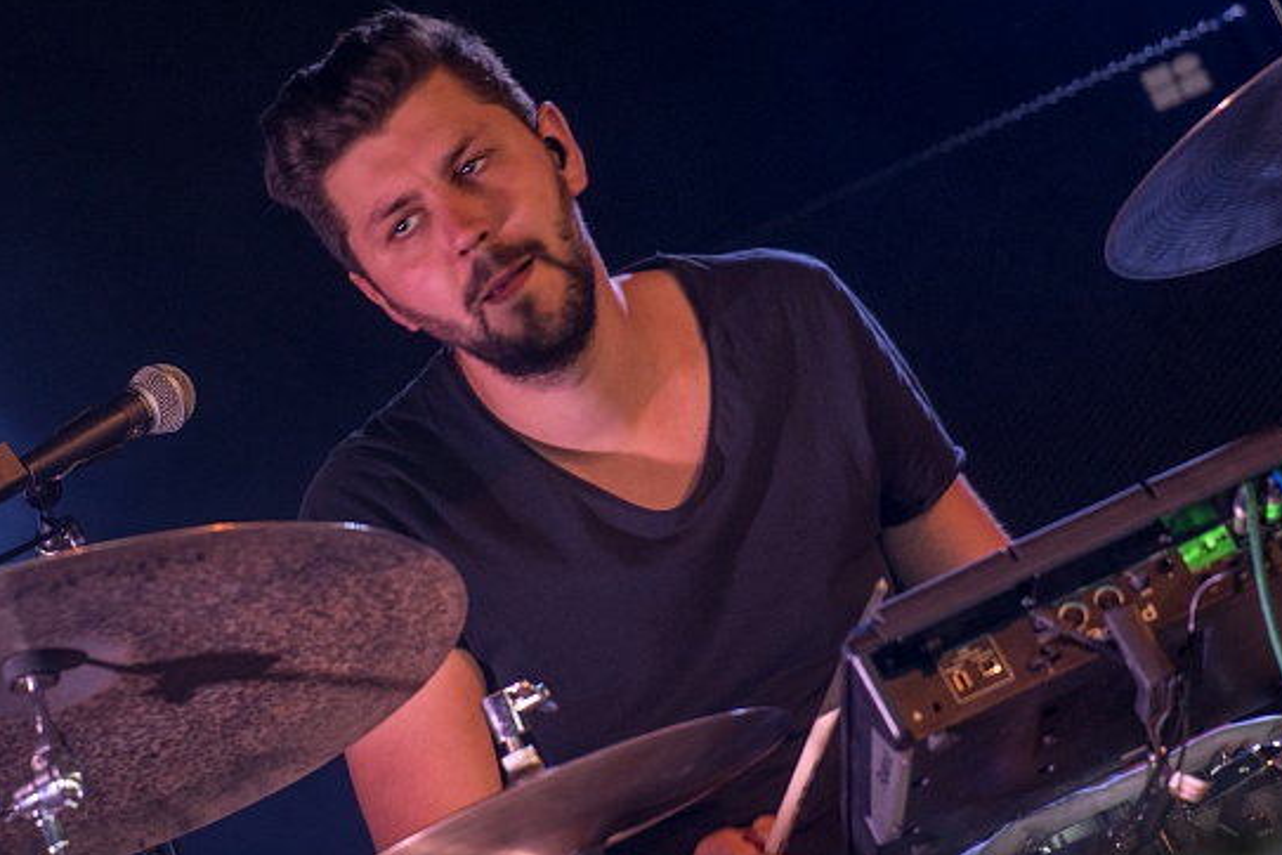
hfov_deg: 5.2
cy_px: 479
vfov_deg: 3.5
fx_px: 14172
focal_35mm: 398
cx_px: 581
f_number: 2.8
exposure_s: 1/125
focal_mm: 200
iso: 1000
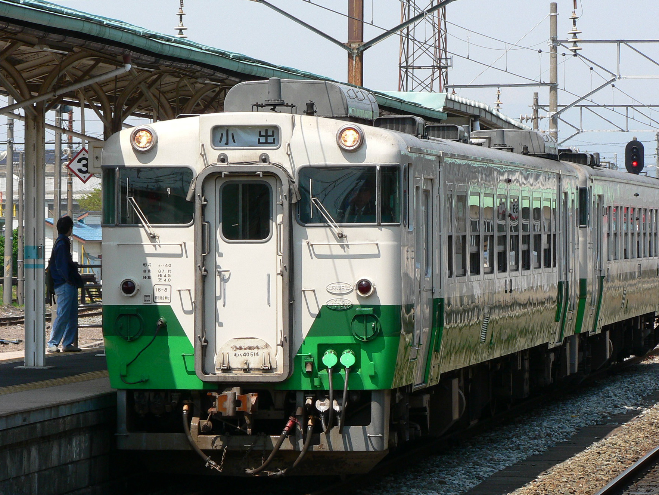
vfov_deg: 7.0
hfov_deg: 9.4
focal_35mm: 211
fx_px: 4017
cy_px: 258
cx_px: 336
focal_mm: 32.3
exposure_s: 1/400
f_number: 5
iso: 80
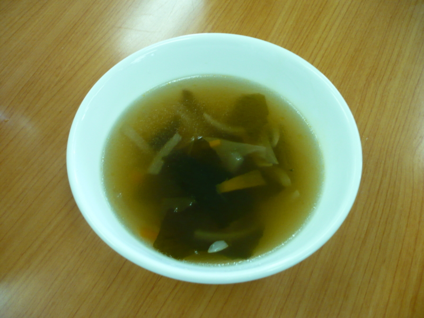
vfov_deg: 40.7
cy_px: 159
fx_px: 429
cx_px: 212
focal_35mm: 35
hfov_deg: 52.6
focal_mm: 5.8
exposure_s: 1/30
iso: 200
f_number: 2.8
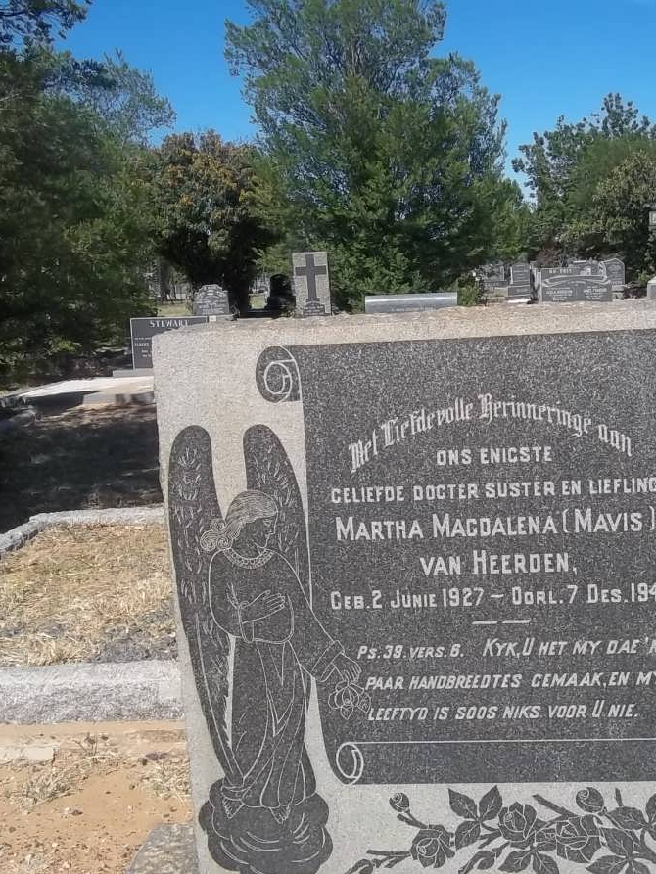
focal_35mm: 43
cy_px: 439
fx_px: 1086
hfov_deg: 33.4
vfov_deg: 43.8
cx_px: 412
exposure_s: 1/500
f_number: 5.5
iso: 80
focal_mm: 5.7
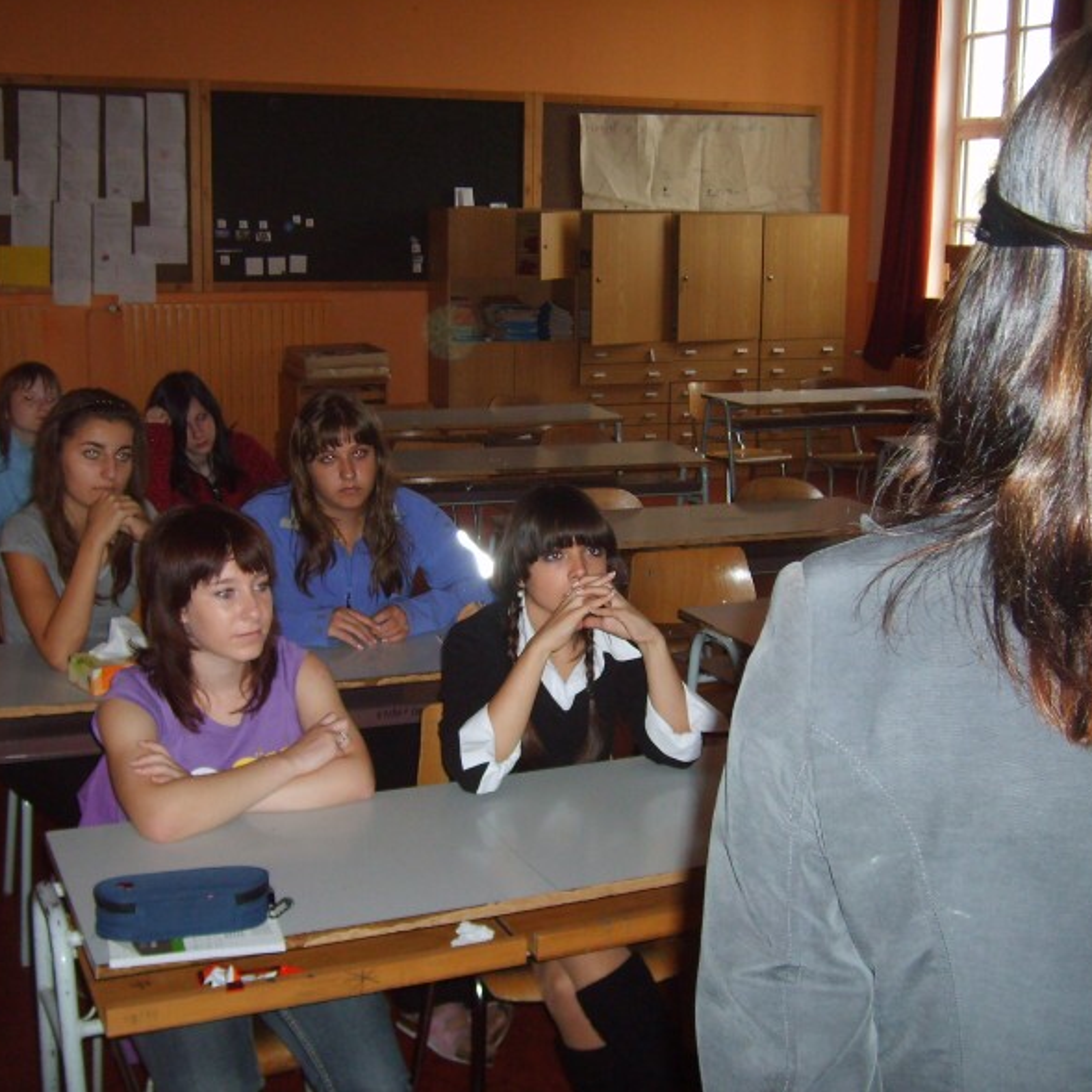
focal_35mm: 42
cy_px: 540
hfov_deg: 40.0
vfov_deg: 40.0
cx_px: 554
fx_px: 1499
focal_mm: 5.8
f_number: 2.8
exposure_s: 1/45
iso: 113
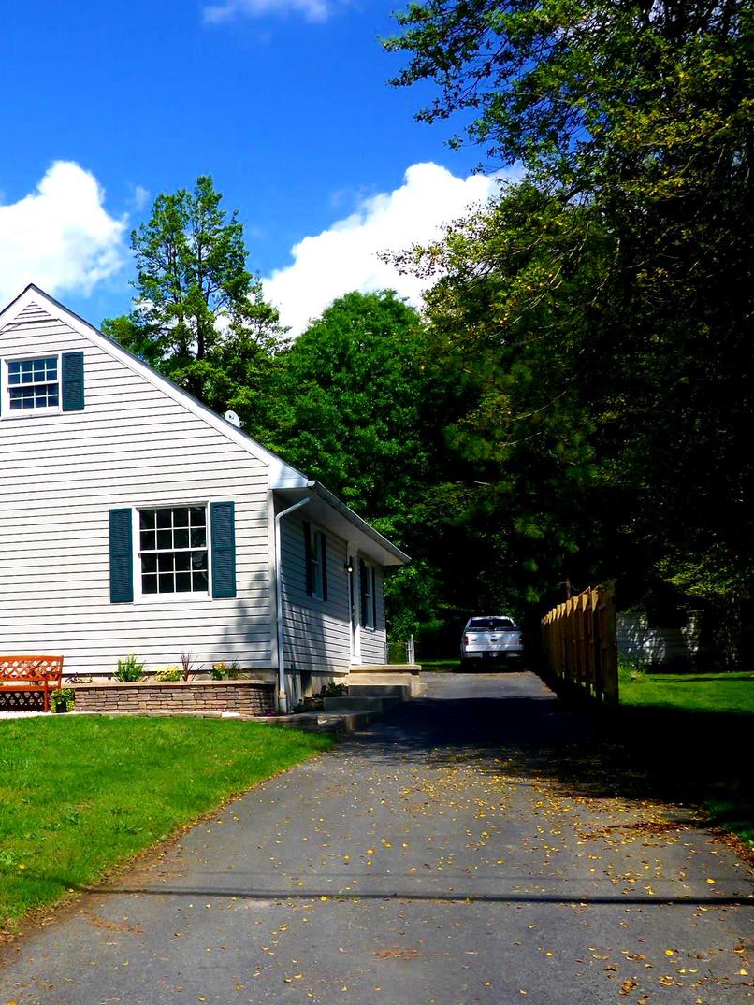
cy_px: 587
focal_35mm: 40
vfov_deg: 46.6
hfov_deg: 35.7
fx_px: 1162
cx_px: 270
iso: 100
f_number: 3.3
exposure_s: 1/1300
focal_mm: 4.9
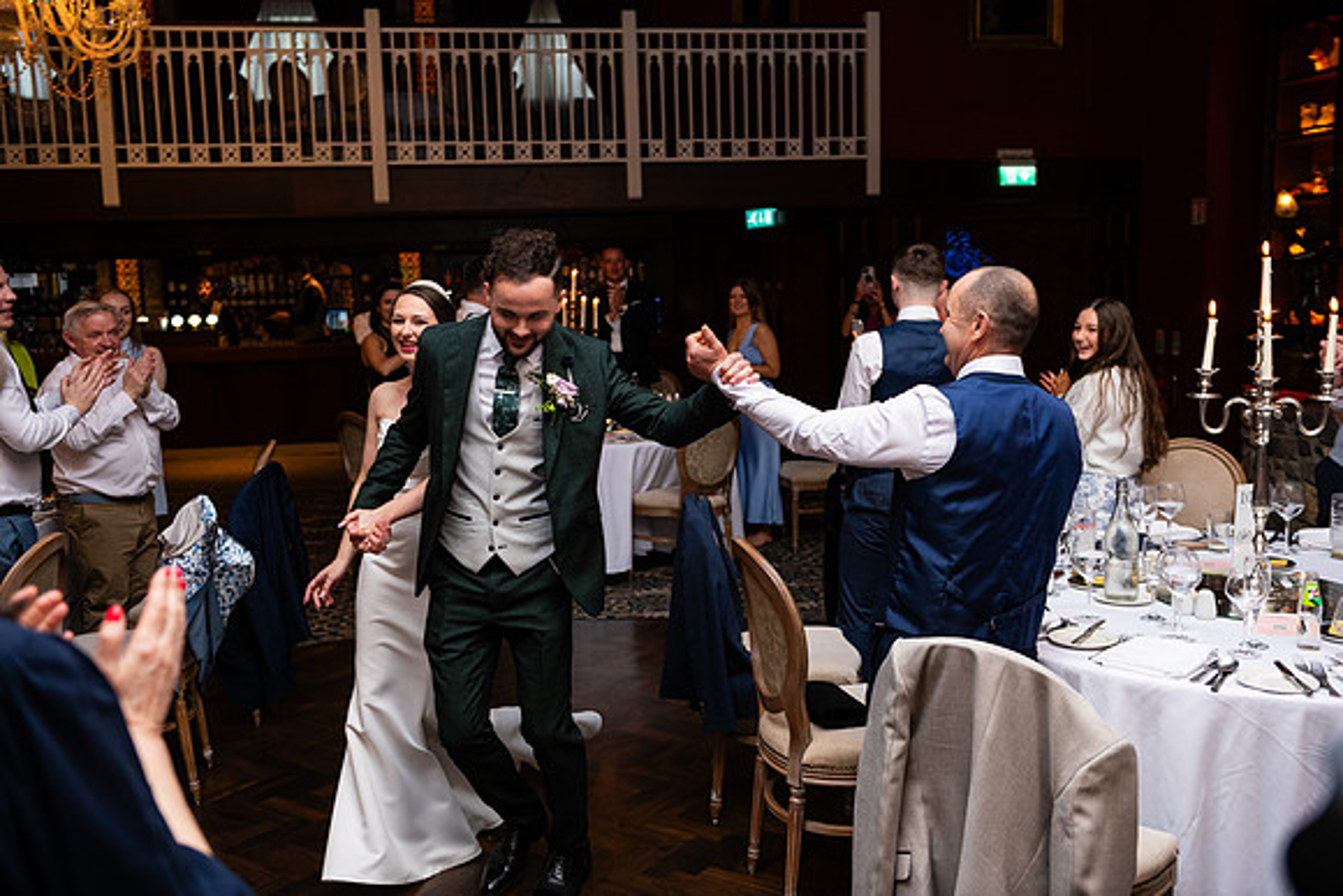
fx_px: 1269
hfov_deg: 55.8
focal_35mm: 34
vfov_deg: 38.9
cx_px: 672
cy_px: 448
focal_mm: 34
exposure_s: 1/160
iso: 800
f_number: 3.5
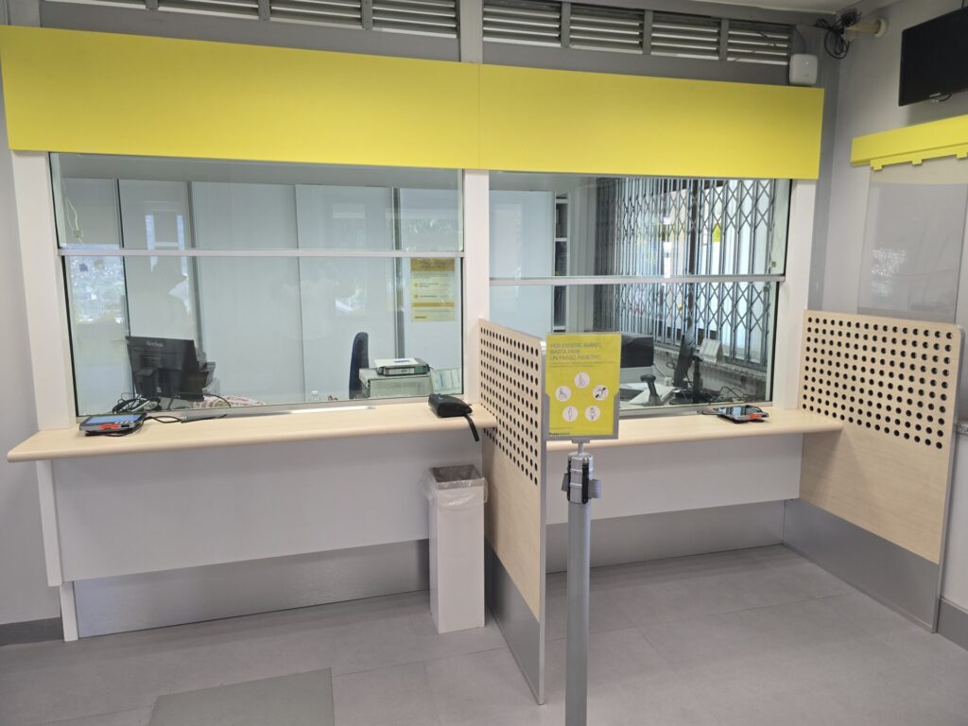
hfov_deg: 73.9
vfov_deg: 58.9
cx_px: 484
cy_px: 363
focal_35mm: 23
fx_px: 643
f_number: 1.7
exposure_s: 1/100
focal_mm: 6.3
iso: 80
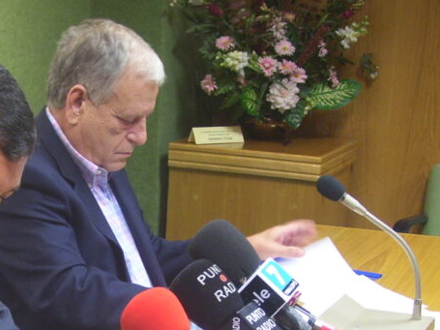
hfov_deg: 19.9
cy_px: 298
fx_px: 1233
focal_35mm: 97
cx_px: 57
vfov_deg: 15.1
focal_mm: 7.6
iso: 160
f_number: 3
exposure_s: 1/10
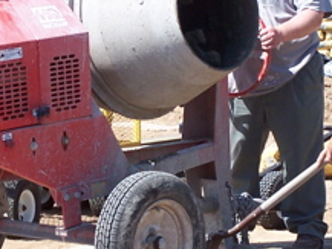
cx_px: 173
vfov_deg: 6.1
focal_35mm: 242
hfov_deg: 8.2
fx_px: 2322
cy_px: 122
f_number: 3.2
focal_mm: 13.7
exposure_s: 1/500
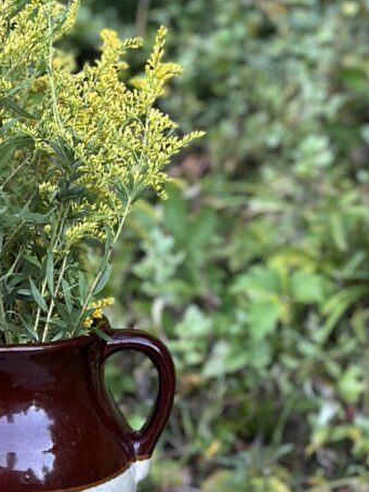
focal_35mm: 108
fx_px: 1536
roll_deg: -0.6
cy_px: 200
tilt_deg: -9.0
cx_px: 62
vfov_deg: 18.2
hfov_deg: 13.6
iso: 500
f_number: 1.78
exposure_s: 1/40
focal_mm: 6.86
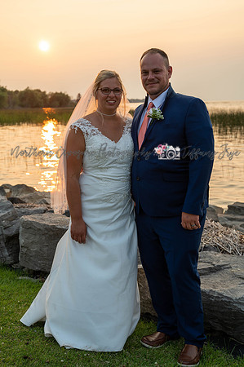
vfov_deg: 39.6
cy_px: 184
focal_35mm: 50
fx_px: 509
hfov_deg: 26.9
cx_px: 122
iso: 200
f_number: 5
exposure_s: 1/250
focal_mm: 50
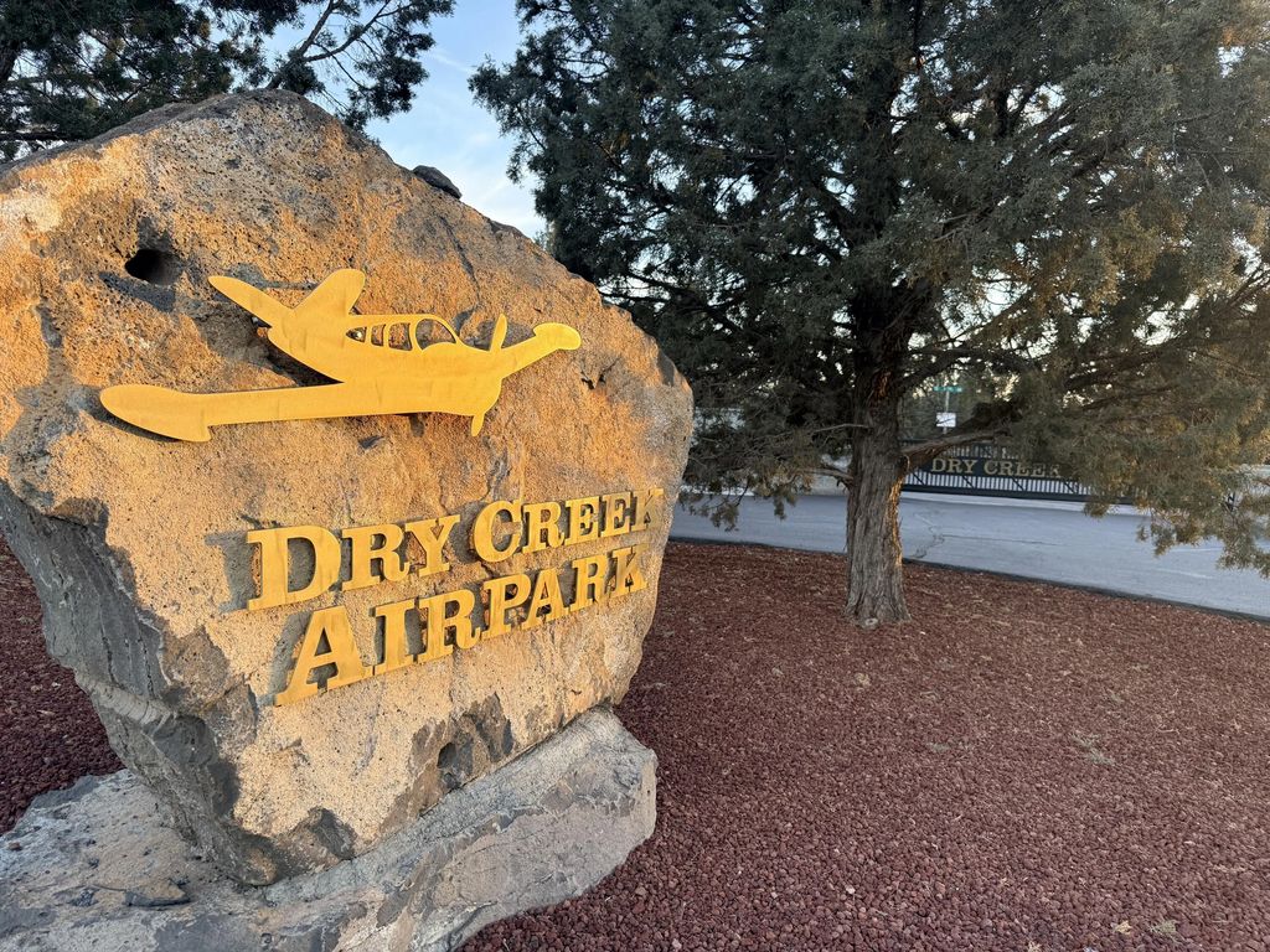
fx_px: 881
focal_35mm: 24
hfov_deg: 71.6
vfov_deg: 56.8
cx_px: 635
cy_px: 476
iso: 100
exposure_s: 1/315
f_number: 1.78
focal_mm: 6.76
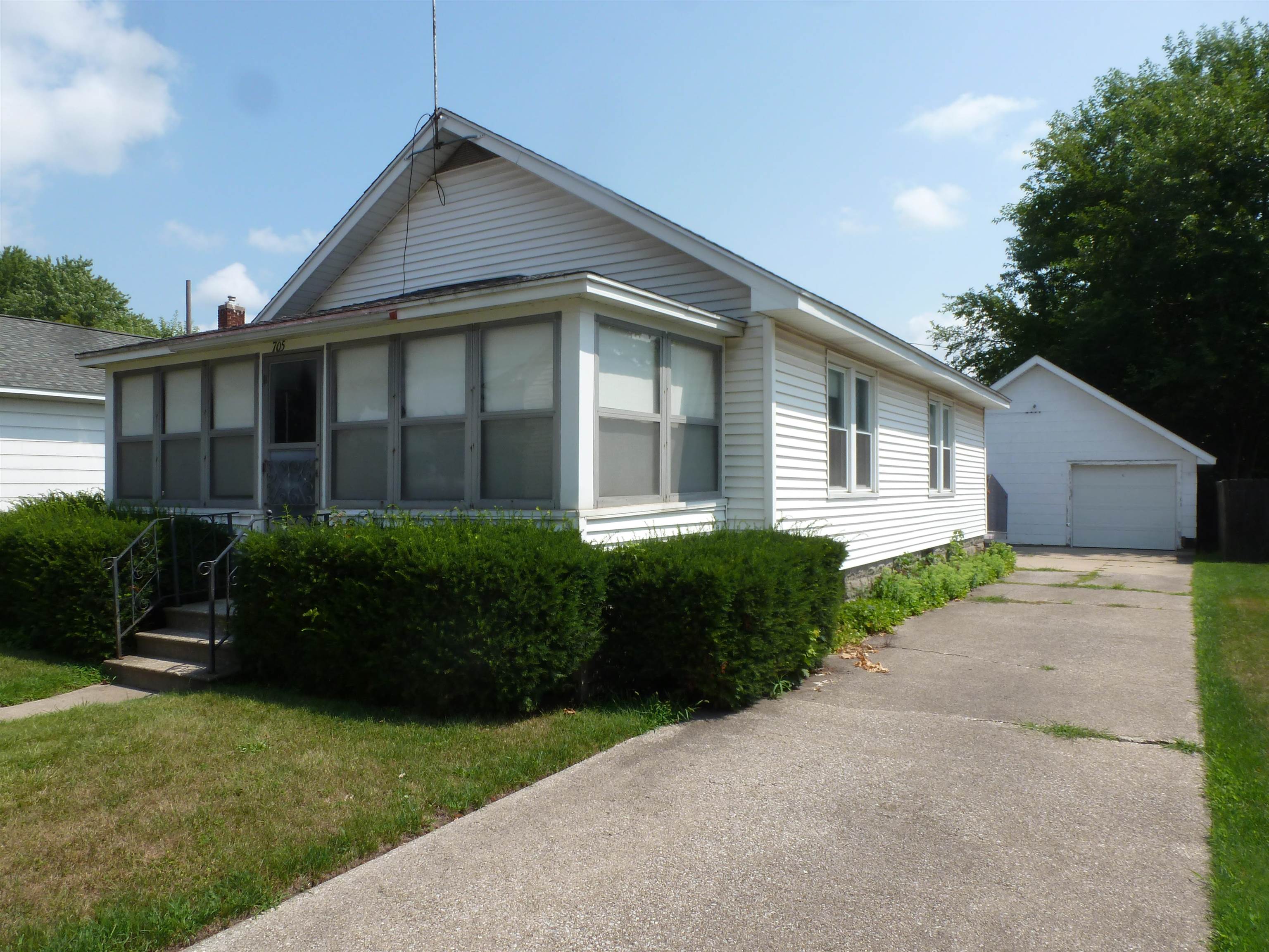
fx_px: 880
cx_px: 634
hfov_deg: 71.6
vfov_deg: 56.8
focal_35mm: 24
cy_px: 476
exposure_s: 1/400
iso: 100
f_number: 5
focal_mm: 4.3
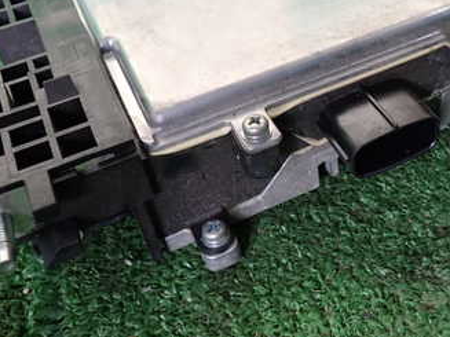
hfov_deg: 33.9
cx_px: 358
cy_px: 84
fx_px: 715
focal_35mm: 55
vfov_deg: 26.2
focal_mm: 5.4
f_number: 2.3
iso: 200
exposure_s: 1/80
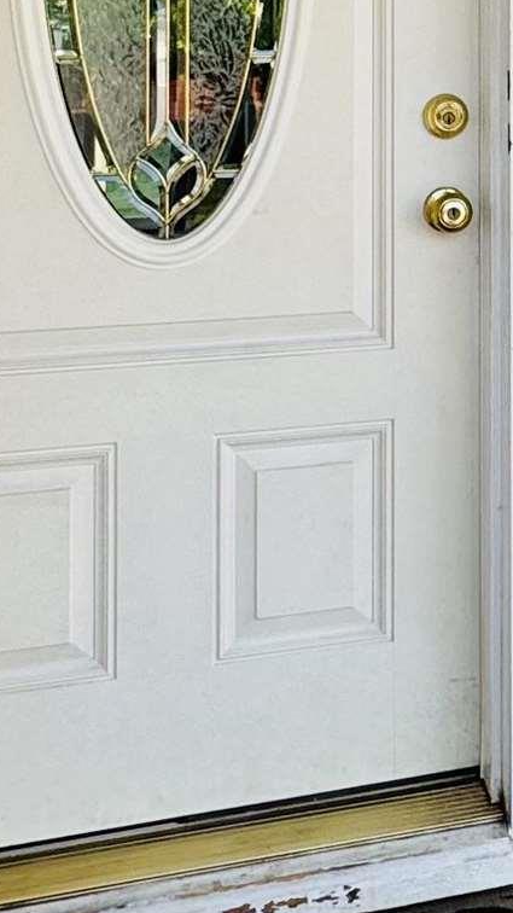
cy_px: 35
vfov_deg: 31.7
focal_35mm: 62
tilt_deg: -0.1
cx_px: 745
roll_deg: +0.8
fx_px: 1500
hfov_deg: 17.6
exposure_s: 1/222
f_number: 2.2
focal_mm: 2.22
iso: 40
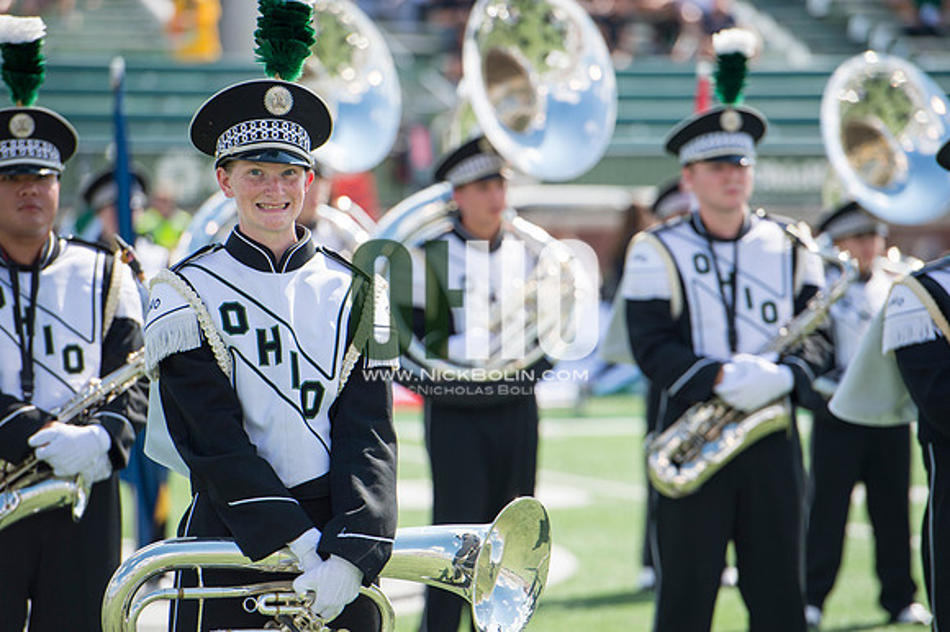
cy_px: 316
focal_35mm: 200
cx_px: 475
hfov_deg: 10.3
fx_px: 5275
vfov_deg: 6.9
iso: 200
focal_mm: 200
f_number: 4.5
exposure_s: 1/1000
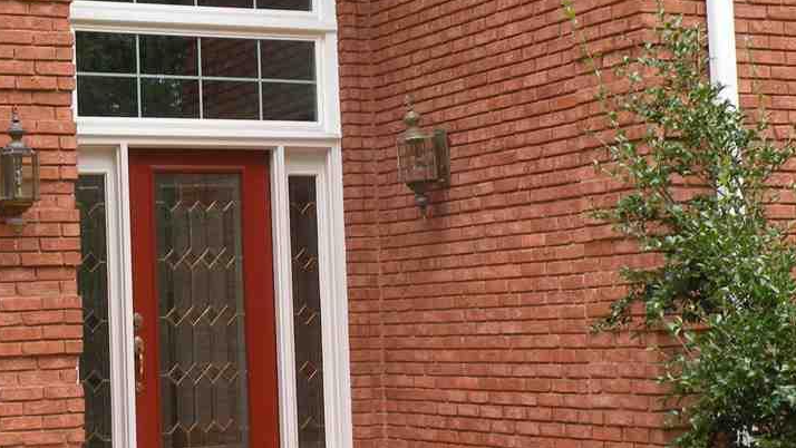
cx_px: 254
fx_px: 1731
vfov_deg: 14.7
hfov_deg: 25.7
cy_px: 201
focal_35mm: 82
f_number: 3.5
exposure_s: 1/66.1
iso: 64
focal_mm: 7.4
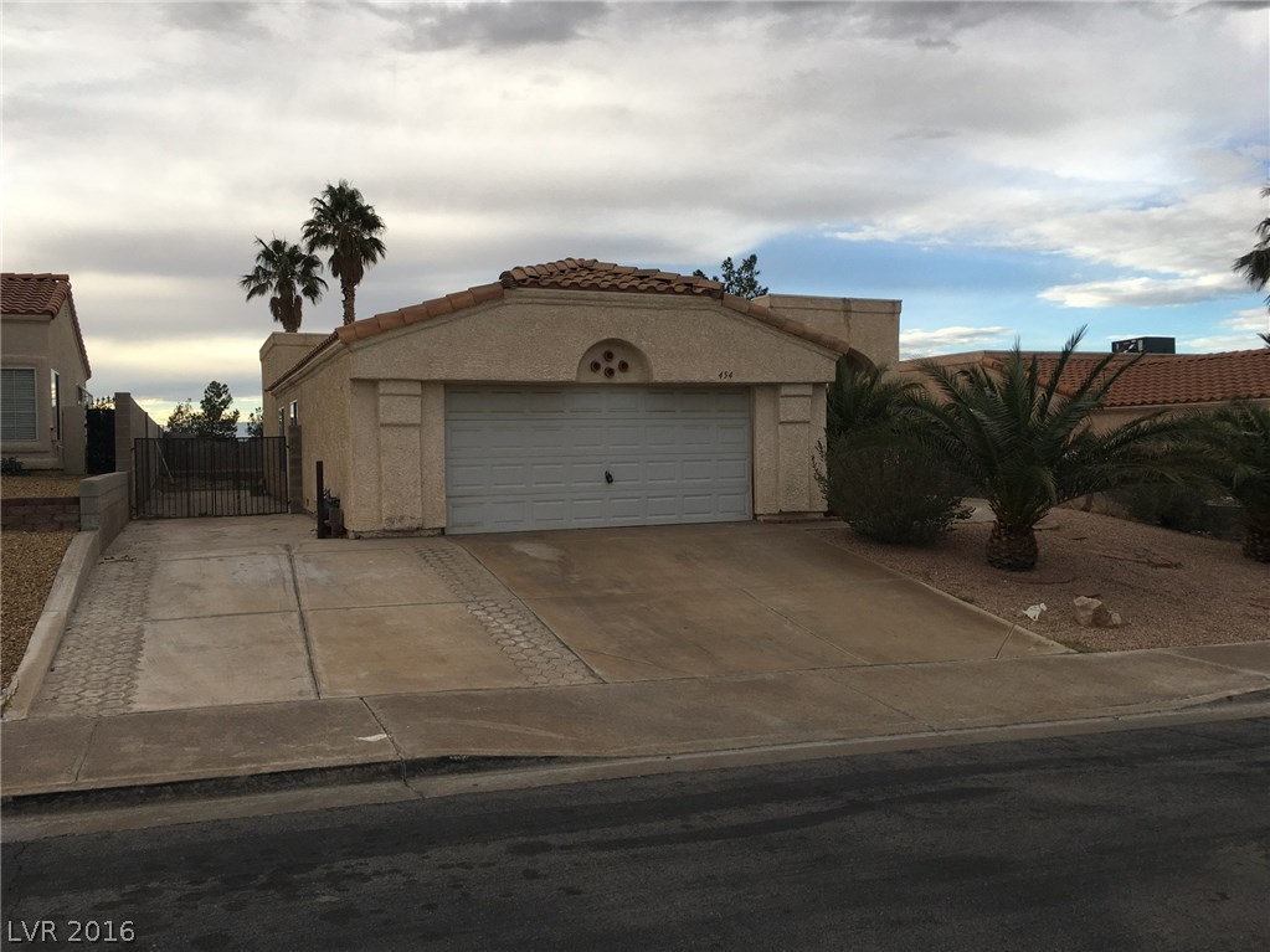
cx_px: 635
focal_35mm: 29
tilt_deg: -1.0
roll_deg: -0.2
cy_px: 476
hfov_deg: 61.7
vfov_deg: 48.2
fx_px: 1064
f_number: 2.2
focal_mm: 4.15
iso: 25
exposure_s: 1/553
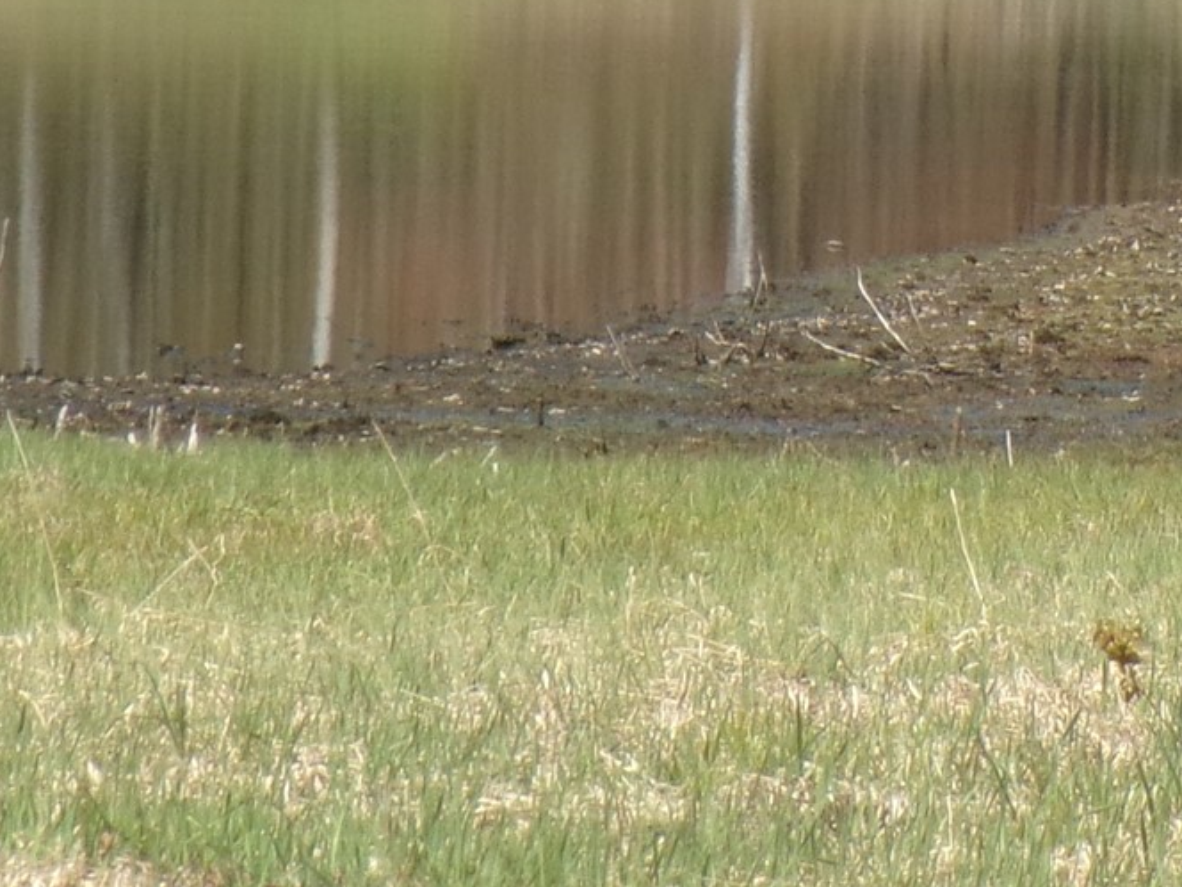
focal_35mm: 438
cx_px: 1015
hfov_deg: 4.5
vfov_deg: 3.4
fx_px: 14956
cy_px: -308
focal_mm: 25.5
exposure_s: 1/280
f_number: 6.3
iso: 100
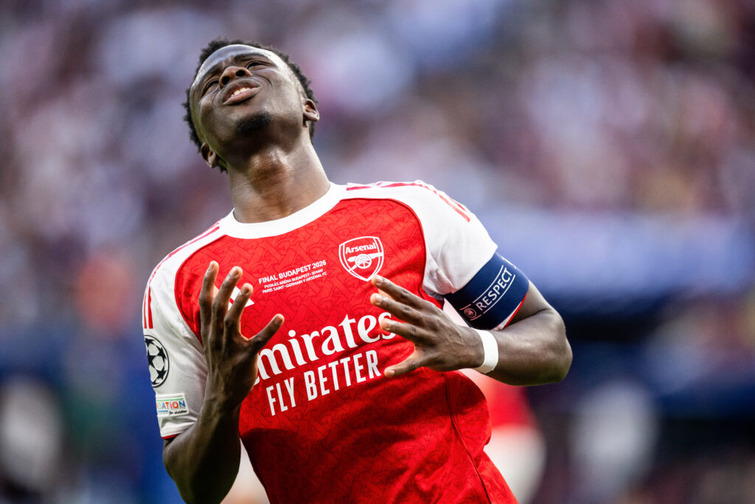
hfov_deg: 5.2
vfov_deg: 3.4
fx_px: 8389
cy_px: 252
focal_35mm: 400
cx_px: 378
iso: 1250
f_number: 2.8
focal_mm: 400
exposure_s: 1/2500
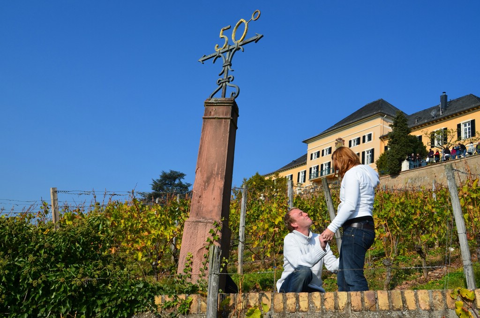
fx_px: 479
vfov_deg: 36.7
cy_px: 159
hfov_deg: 53.2
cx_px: 240
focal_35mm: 36
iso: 200
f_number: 11
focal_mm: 24
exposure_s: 1/500
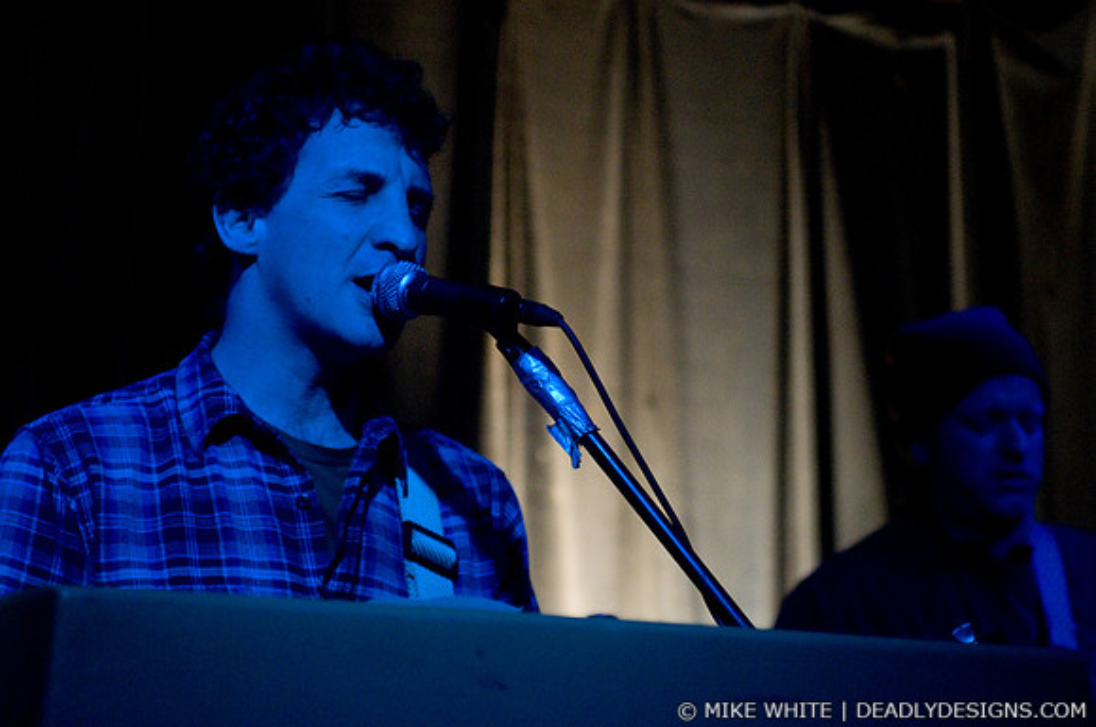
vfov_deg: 13.0
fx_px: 3192
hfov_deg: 19.5
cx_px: 548
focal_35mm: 105
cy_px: 364
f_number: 2.8
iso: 2500
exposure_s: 1/60
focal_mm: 70
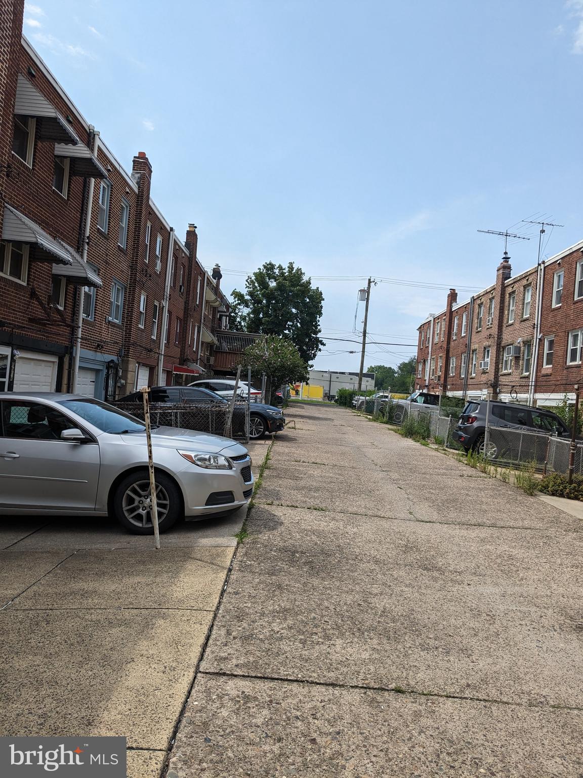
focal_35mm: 27
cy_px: 389
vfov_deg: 65.3
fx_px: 606
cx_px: 292
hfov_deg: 51.4
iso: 65
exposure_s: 1/3891
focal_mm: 4.38
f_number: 1.73
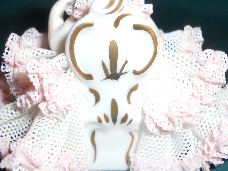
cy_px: 80
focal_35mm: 52
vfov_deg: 28.0
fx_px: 342
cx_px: 106
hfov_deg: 36.8
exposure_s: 1/25
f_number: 8.8
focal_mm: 5.8
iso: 80
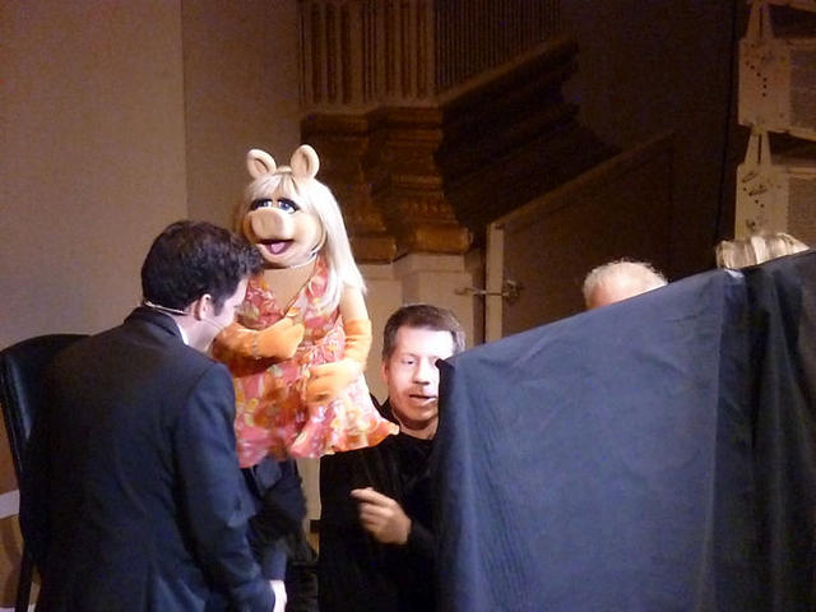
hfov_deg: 5.2
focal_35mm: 384
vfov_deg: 3.9
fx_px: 9052
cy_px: 306
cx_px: 408
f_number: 5.9
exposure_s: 1/50
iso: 3200
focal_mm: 68.8
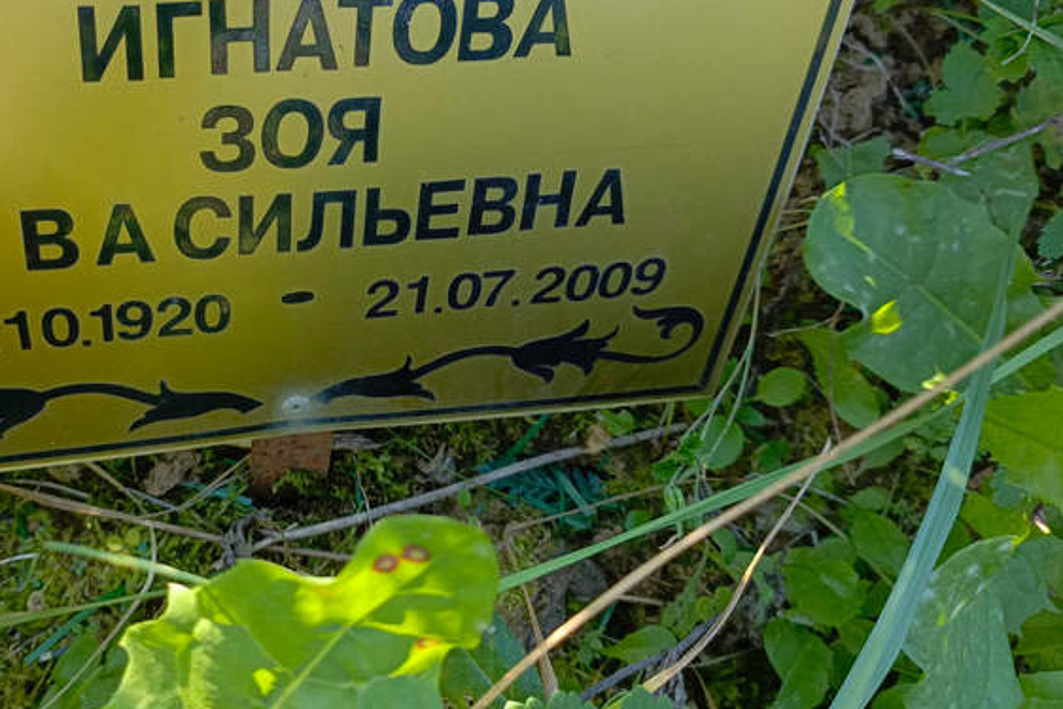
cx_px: 342
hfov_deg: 50.8
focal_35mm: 37
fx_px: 1093
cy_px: 251
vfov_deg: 35.7
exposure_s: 1/120
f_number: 1.69
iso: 134
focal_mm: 4.76
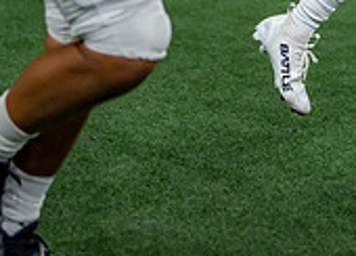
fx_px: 2420
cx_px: 531
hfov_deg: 8.2
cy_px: -236
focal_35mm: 239
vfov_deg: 5.9
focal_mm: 50
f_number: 1.2
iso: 640
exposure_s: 1/2000
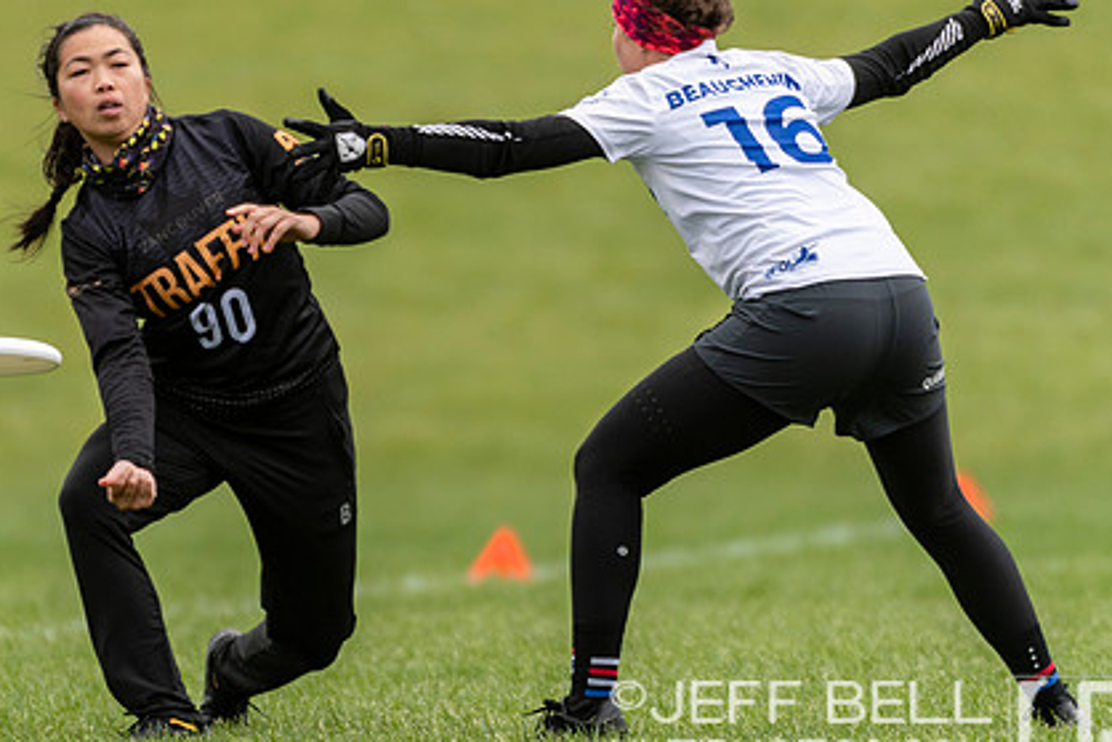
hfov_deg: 2.0
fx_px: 32319
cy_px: 248
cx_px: 235
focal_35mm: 1046
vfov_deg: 1.3
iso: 220
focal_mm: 400
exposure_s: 1/1250
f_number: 4
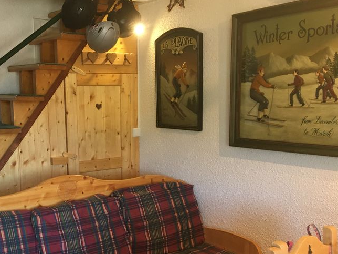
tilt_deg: -12.4
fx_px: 439
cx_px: 125
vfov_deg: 31.6
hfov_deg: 41.7
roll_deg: -0.1
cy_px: 191
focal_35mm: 45
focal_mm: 4.15
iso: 125
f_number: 2.2
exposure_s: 1/33
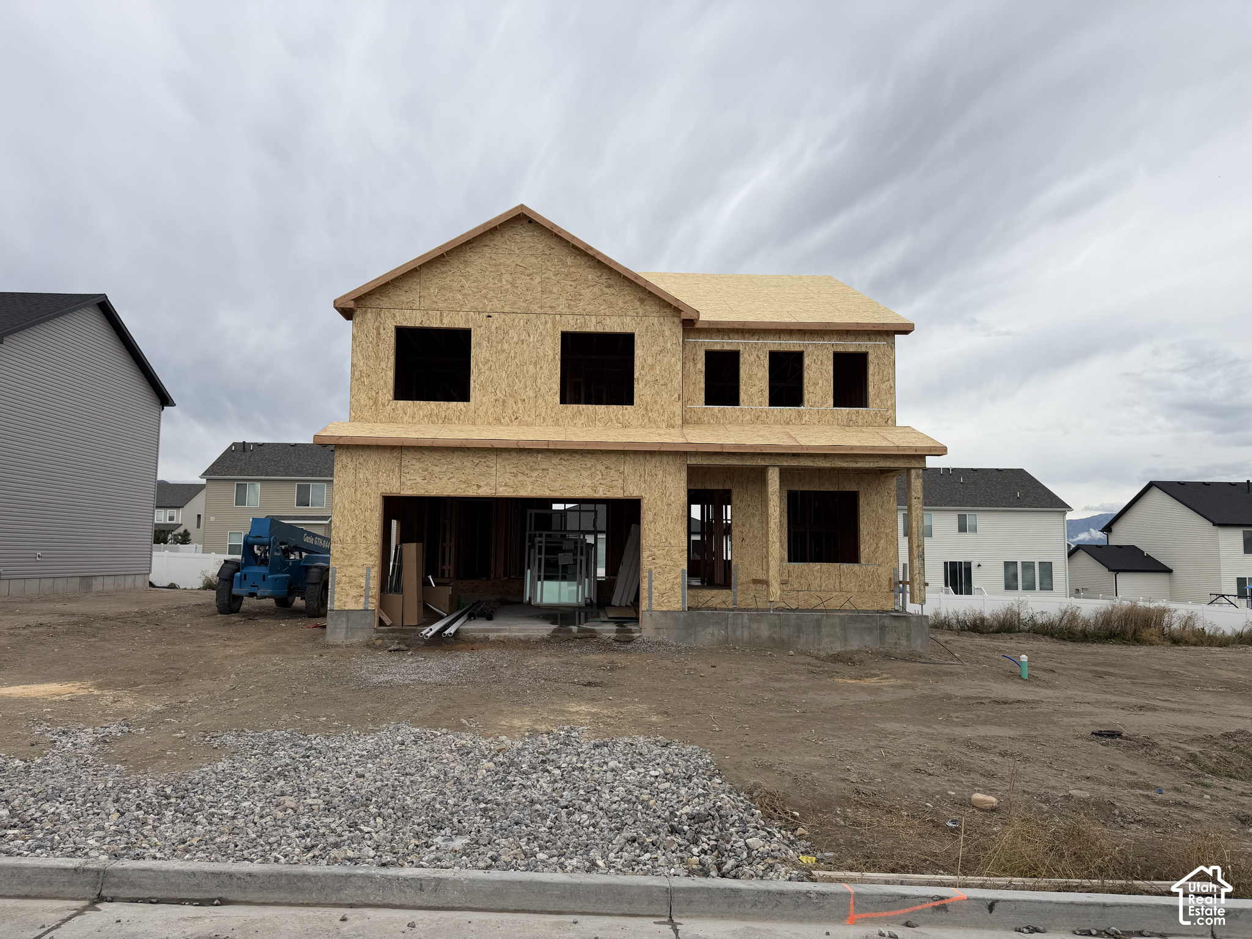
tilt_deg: +5.3
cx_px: 626
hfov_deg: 71.6
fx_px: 868
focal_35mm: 24
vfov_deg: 56.8
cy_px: 470
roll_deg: -0.9
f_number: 1.78
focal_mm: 6.76
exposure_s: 1/3145
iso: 80
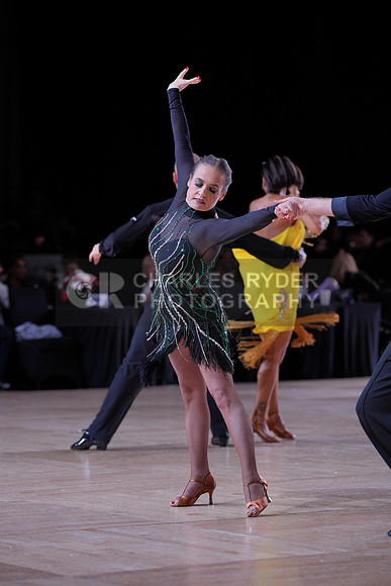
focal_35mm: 136
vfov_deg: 15.1
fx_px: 2214
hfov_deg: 10.1
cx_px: 196
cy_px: 293
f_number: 4
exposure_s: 1/400
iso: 500
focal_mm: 136
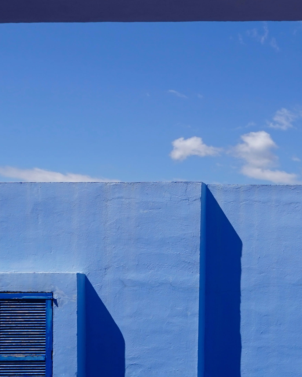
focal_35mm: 71
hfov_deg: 21.3
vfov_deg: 26.7
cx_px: 54
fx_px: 793
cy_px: 157
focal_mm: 28
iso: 100
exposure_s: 1/200
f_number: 14
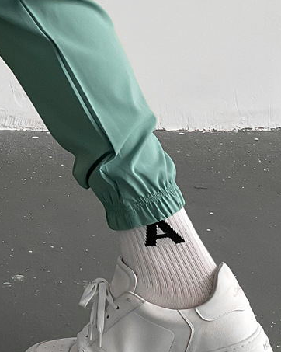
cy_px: -14
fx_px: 1040
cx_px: -54
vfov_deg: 18.6
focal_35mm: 100
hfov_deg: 14.9
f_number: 1.8
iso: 64
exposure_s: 1/90
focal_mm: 3
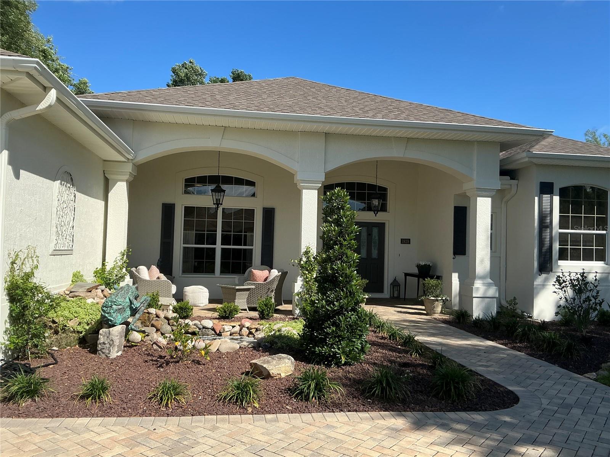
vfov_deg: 49.7
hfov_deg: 63.4
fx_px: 493
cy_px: 228
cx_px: 305
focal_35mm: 28
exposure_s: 1/1626
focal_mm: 3
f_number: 1.8
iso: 25
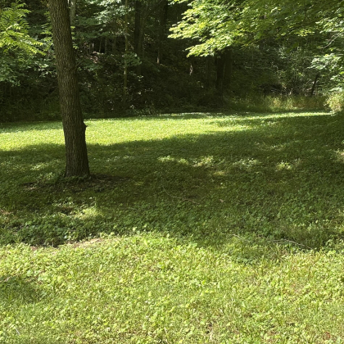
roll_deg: -0.5
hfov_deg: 23.7
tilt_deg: -2.6
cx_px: 194
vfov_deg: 23.6
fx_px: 821
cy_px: 146
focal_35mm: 73
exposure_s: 1/525
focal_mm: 5.96
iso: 32
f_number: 1.6
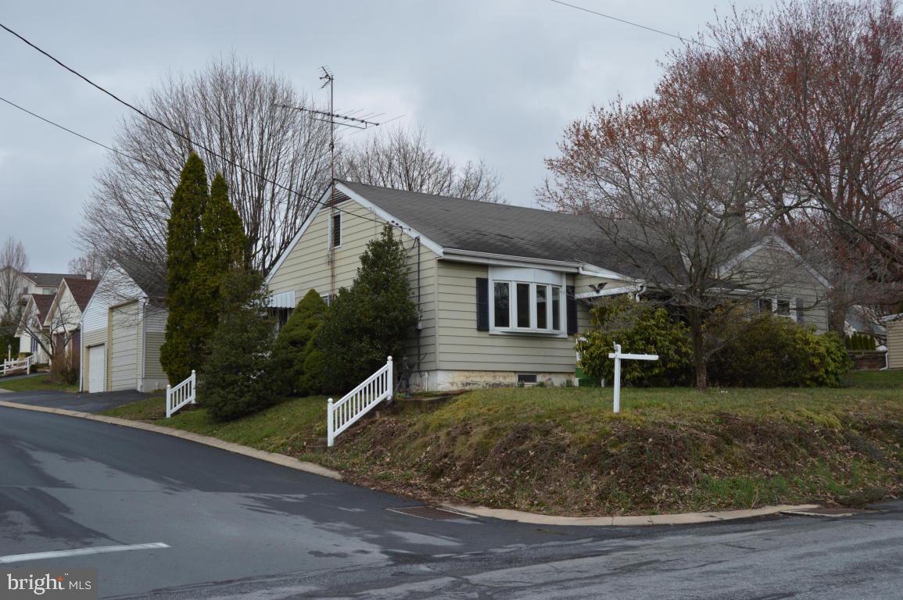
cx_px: 452
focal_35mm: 39
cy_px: 300
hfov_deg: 49.6
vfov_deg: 34.1
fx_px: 977
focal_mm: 26
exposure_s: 1/200
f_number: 7.1
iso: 100
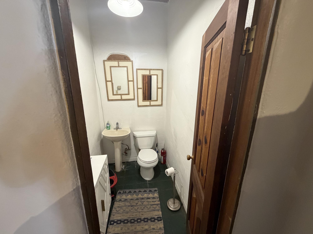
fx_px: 127
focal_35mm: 14
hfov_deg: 102.1
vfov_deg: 85.7
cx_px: 156
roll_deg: +0.9
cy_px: 117
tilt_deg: -13.6
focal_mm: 2.22
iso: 400
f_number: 2.2
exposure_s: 1/60
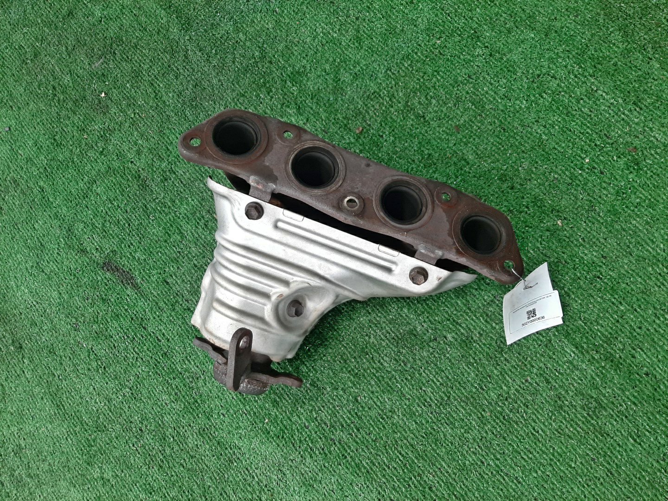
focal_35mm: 26
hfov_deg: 67.3
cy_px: 250
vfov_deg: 53.1
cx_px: 334
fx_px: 502
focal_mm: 3.93
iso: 95
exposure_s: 1/50
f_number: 1.7
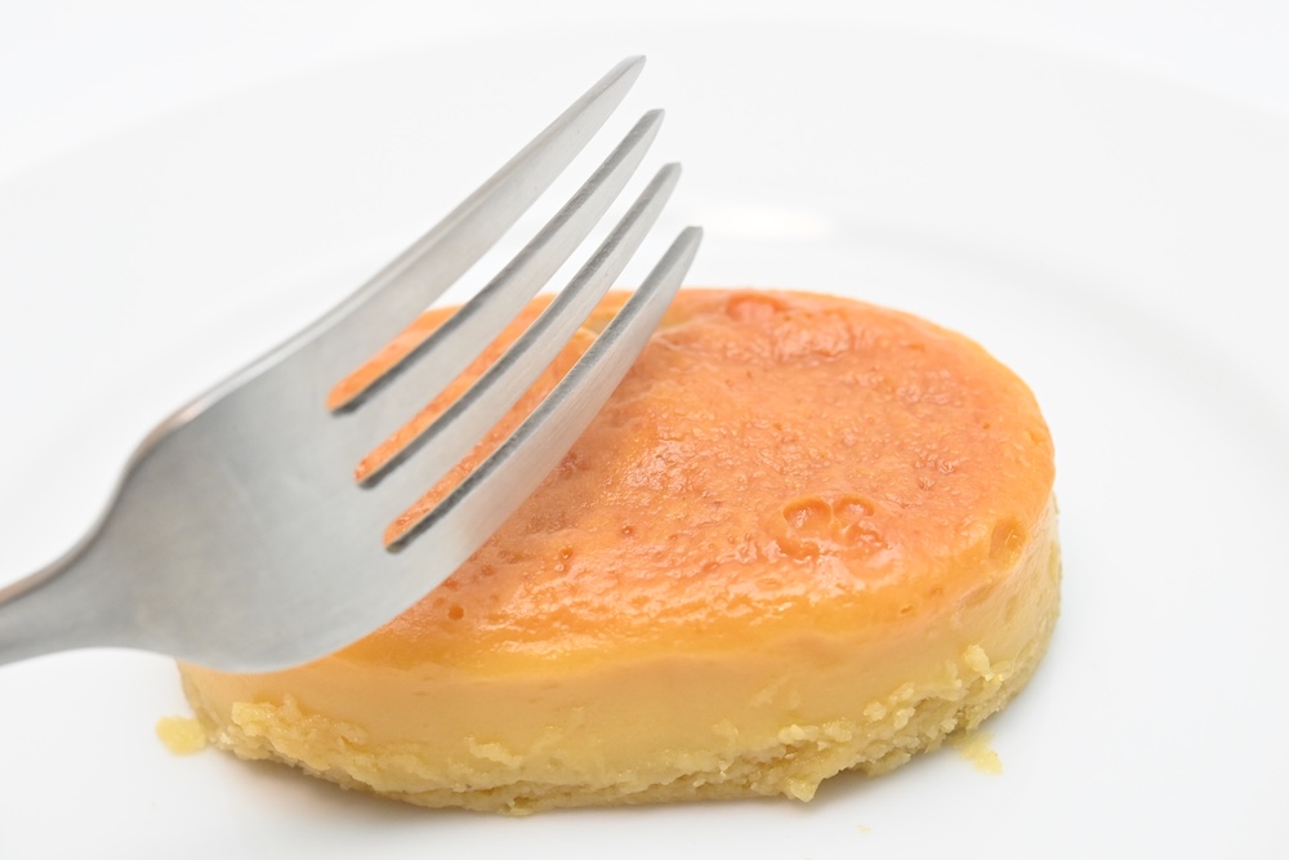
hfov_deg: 33.4
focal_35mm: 60
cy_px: 430
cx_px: 644
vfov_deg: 22.6
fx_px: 2148
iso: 6400
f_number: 11
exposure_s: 1/200
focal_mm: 60
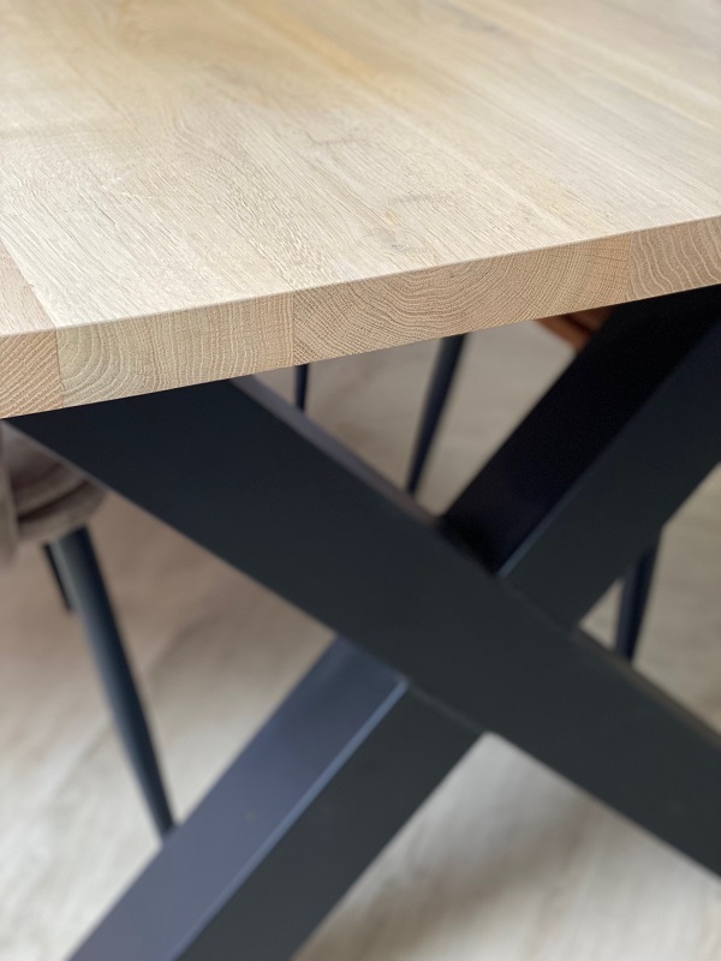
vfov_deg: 36.8
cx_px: 360
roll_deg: -1.2
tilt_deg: -30.9
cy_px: 480
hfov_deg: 28.0
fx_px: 1444
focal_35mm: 52
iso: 125
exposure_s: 1/33
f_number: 2
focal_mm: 6
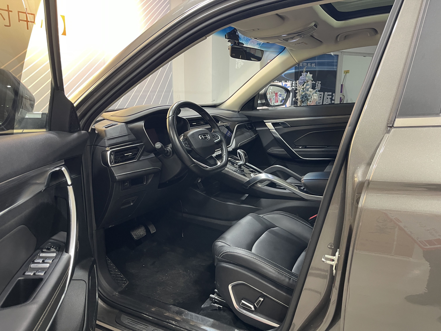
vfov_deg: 54.9
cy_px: 166
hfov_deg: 69.4
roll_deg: +0.2
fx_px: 318
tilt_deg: -12.8
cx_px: 220
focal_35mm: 25
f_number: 1.6
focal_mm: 5.1
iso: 250
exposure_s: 1/50
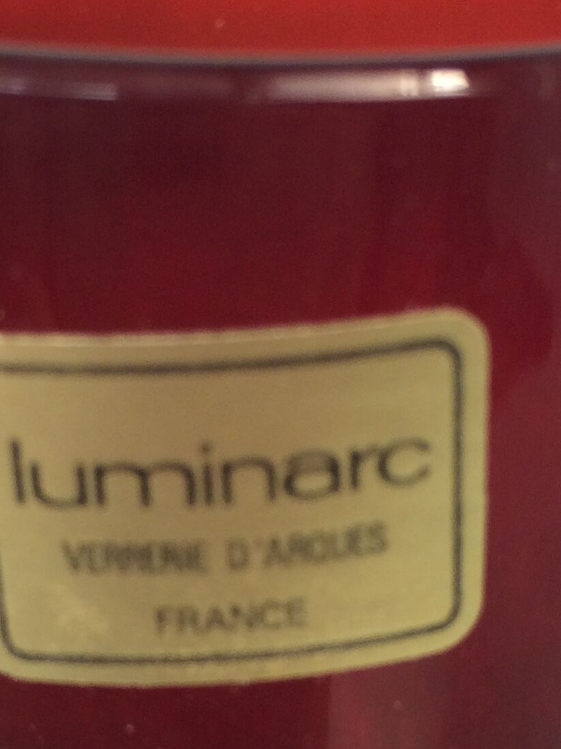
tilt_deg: -28.9
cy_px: 571
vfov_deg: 22.5
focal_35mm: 86
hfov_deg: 17.1
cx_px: 213
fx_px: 1859
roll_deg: +0.8
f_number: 2.2
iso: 64
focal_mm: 4.15
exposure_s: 1/33
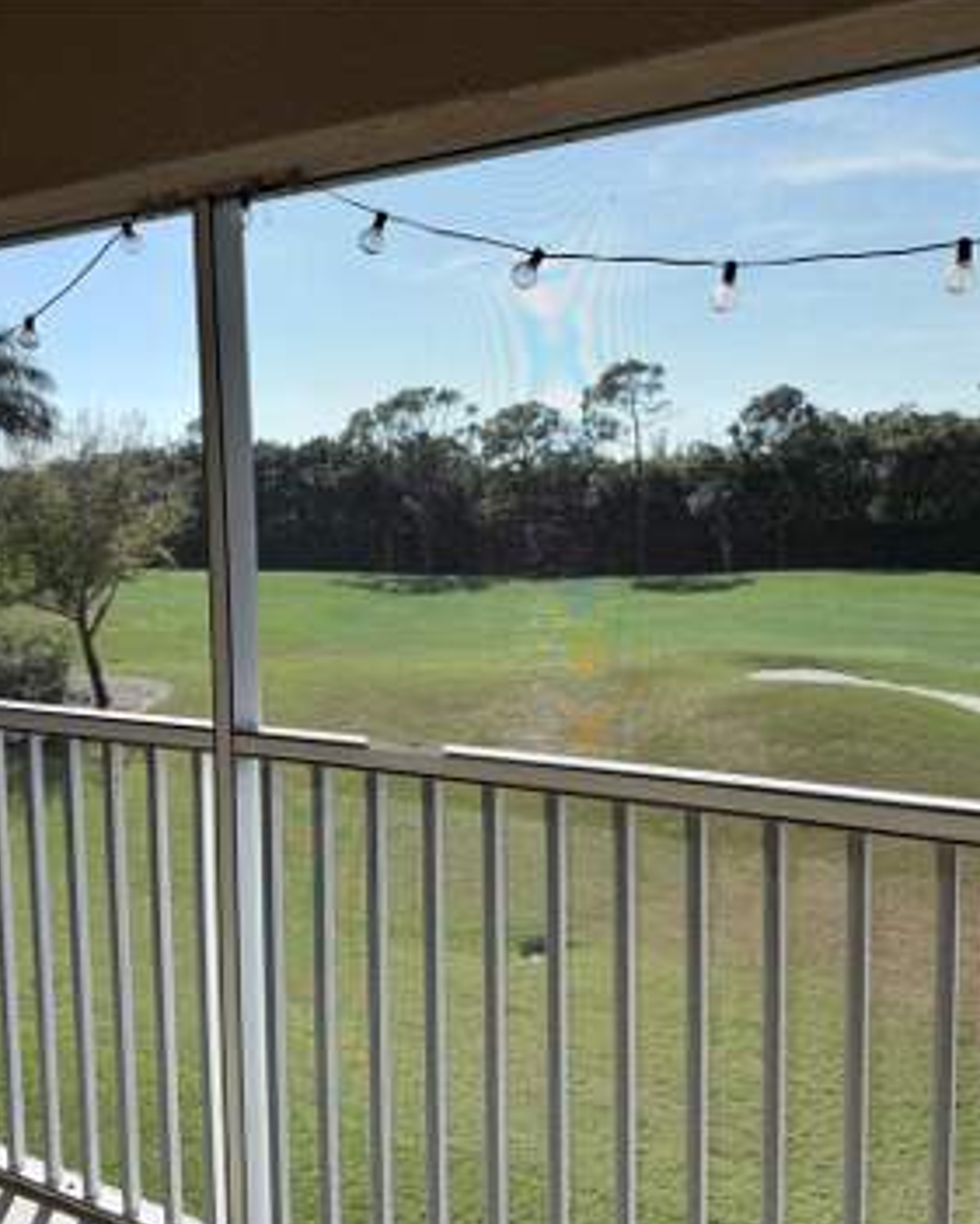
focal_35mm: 32
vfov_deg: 55.6
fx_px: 1160
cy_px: 617
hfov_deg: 45.8
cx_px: 537
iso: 80
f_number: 1.78
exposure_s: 1/4673
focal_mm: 6.76
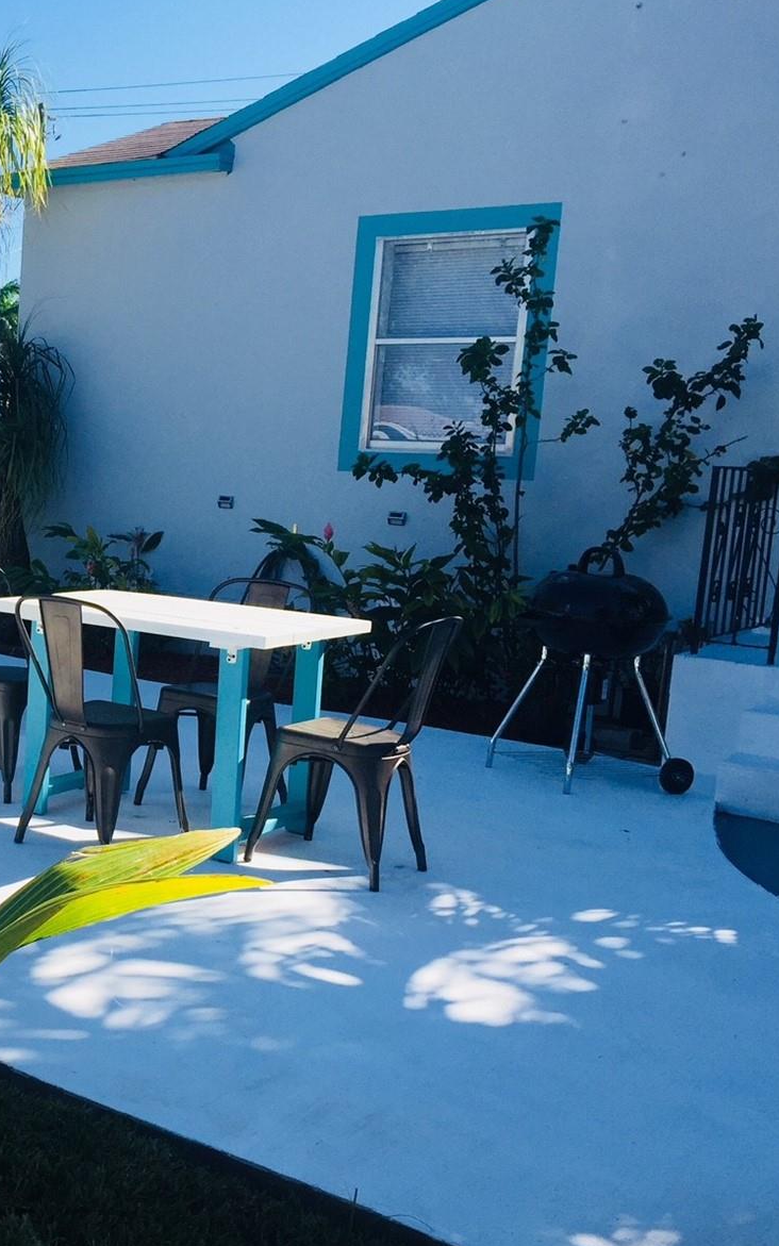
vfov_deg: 47.2
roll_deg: -2.5
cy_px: 628
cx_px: -44
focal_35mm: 42
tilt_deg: -7.0
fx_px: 1426
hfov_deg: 28.2
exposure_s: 1/1582
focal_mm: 4.15
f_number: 2.2
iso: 32
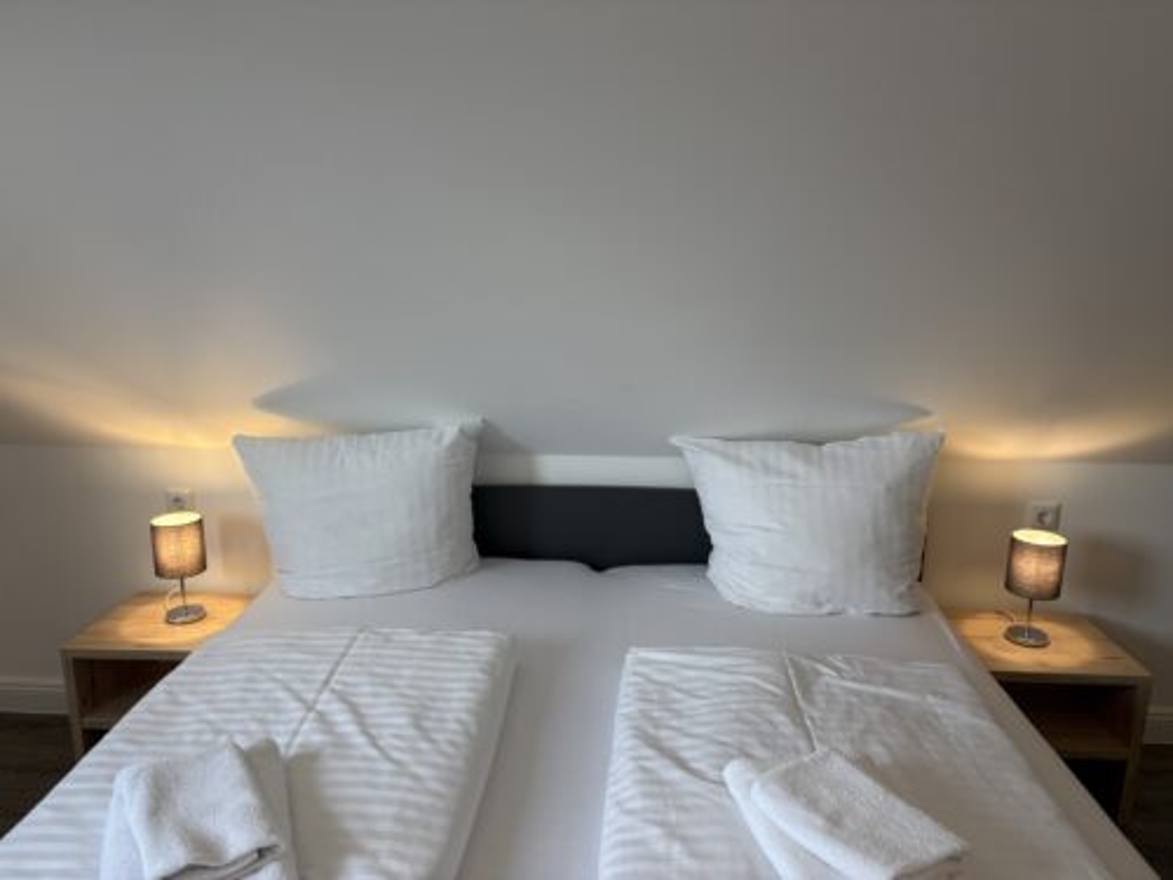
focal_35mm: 26
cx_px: 586
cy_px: 440
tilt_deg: -12.3
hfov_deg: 67.3
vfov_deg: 53.1
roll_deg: -0.1
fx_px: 881
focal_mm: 5.96
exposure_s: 1/100
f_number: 1.6
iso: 64
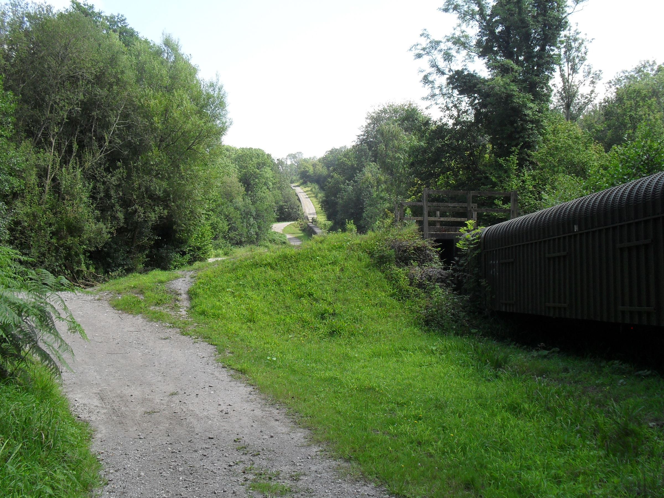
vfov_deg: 40.7
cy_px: 249
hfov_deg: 52.6
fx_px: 671
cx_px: 332
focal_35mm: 35
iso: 100
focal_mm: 6.3
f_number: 3.2
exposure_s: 1/500
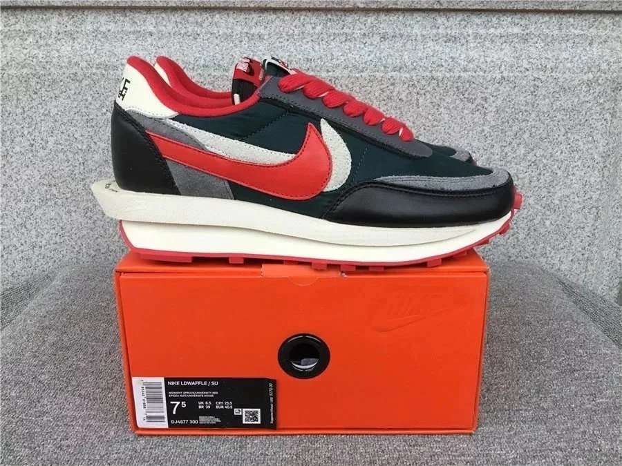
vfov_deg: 45.4
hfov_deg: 58.4
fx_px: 557
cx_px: 311
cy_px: 233
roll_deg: +0.4
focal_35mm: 31
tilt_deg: -18.4
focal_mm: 3.3
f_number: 2.4
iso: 25
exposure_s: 1/298
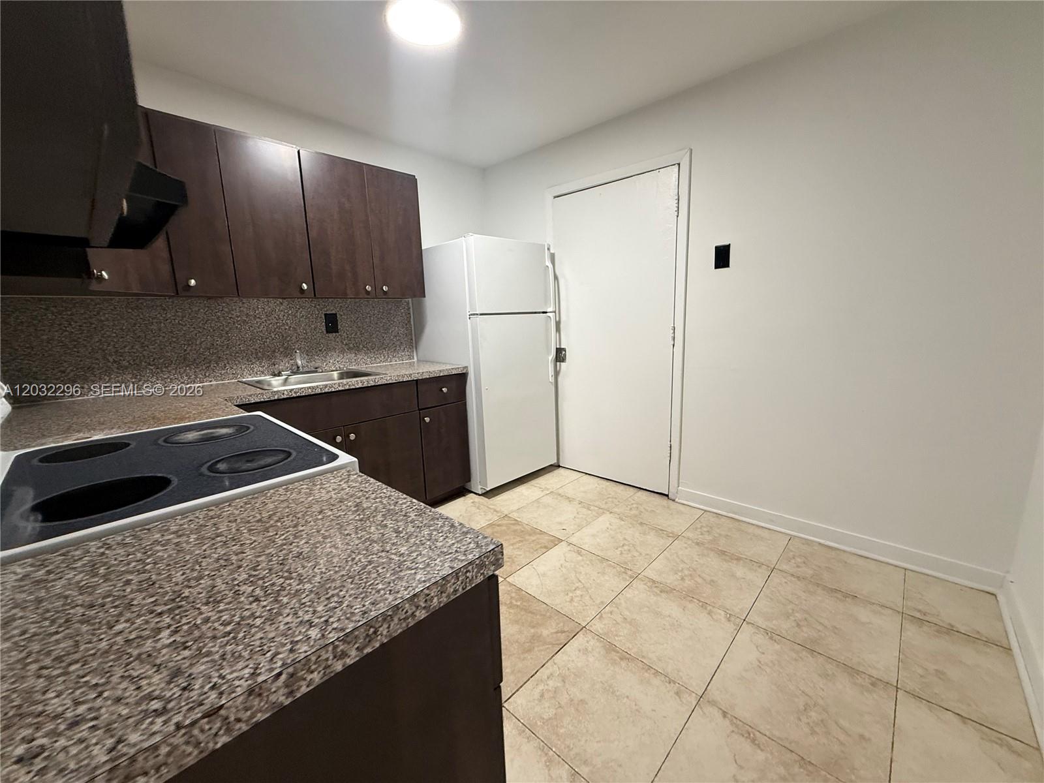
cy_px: 392
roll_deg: +0.5
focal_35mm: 14
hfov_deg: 102.1
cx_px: 522
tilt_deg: -7.7
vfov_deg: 85.7
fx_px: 422
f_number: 2.2
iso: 200
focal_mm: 2.22
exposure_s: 1/60
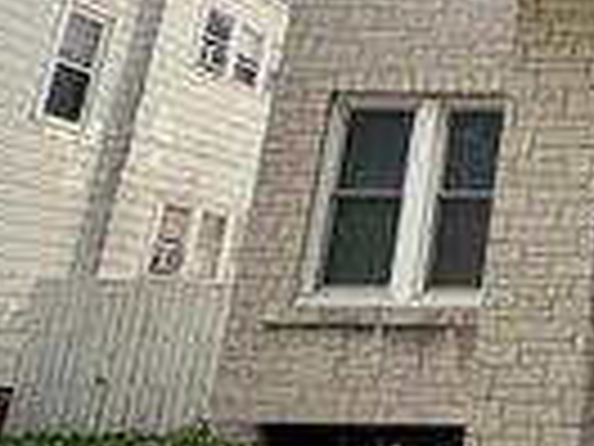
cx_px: 806
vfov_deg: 26.5
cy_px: 34
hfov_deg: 28.4
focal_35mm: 53
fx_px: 909
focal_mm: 2.22
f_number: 2.2
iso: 25
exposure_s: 1/864
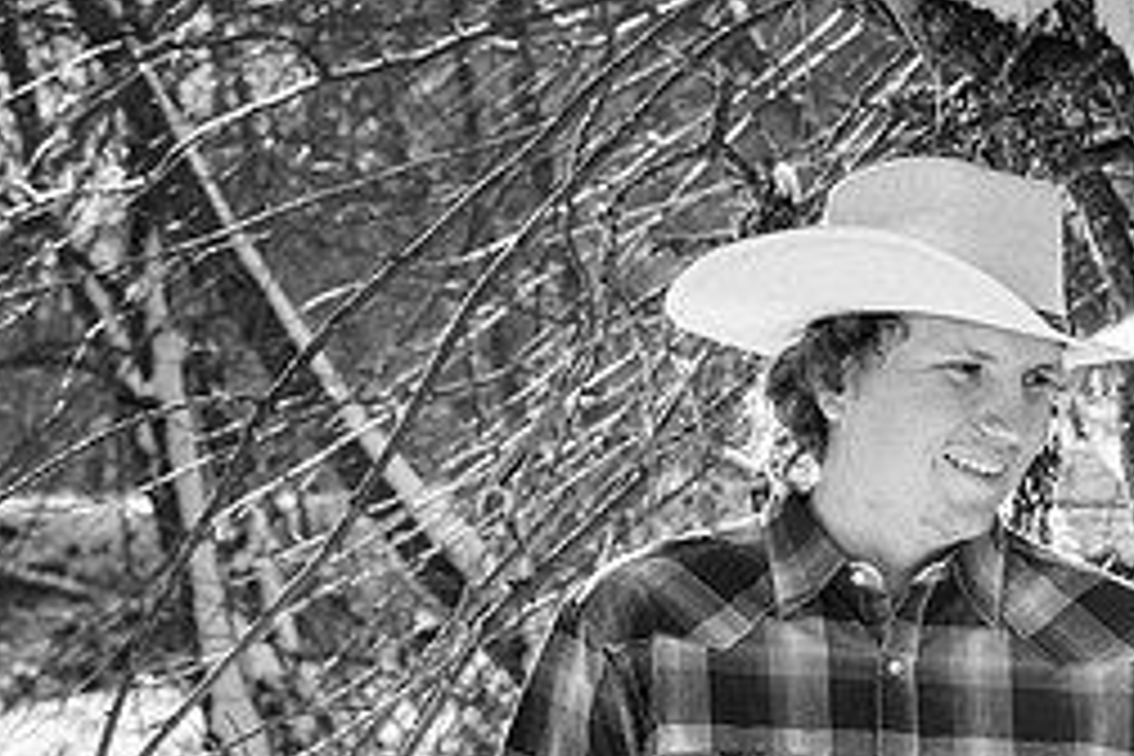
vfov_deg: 6.0
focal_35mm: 230
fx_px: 7244
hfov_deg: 8.9
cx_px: 1166
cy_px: 817
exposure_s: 1/400
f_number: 11
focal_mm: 100
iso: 400
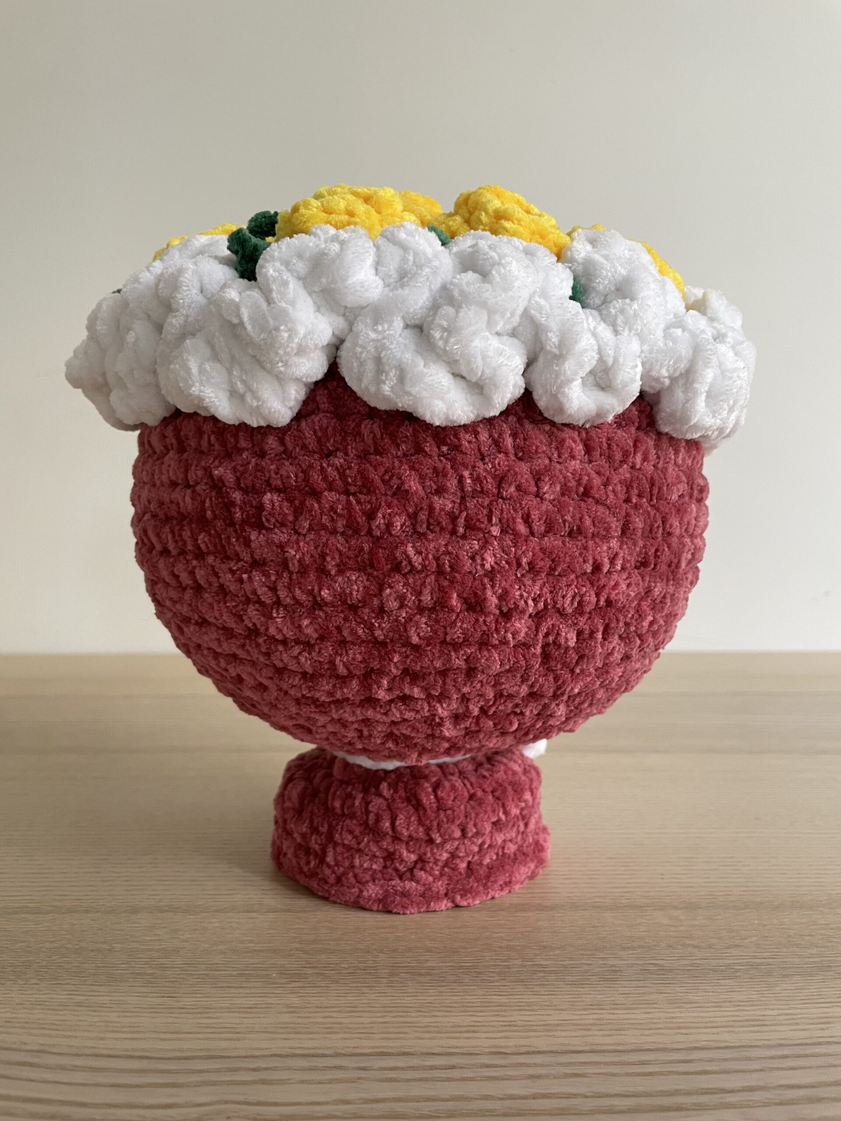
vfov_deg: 67.3
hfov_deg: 53.1
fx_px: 842
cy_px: 560
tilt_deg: -4.7
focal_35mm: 26
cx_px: 420
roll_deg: +0.1
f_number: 1.6
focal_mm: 4.2
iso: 125
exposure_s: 1/89
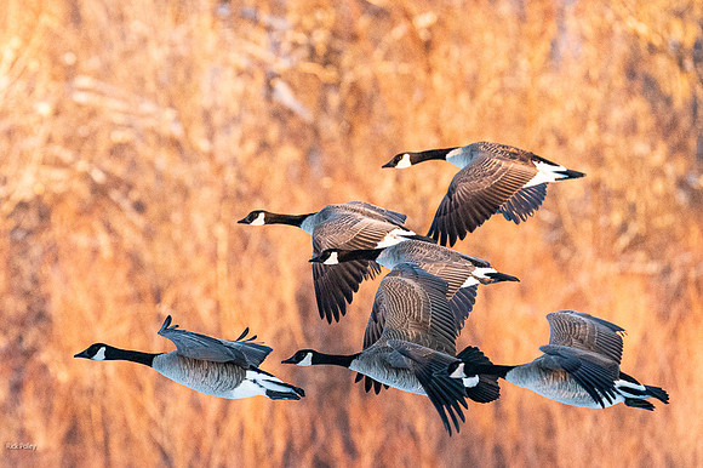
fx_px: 14637
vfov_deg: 1.8
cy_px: 234
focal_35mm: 750
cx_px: 352
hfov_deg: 2.8
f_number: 7.1
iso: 6400
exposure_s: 1/2000
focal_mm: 500
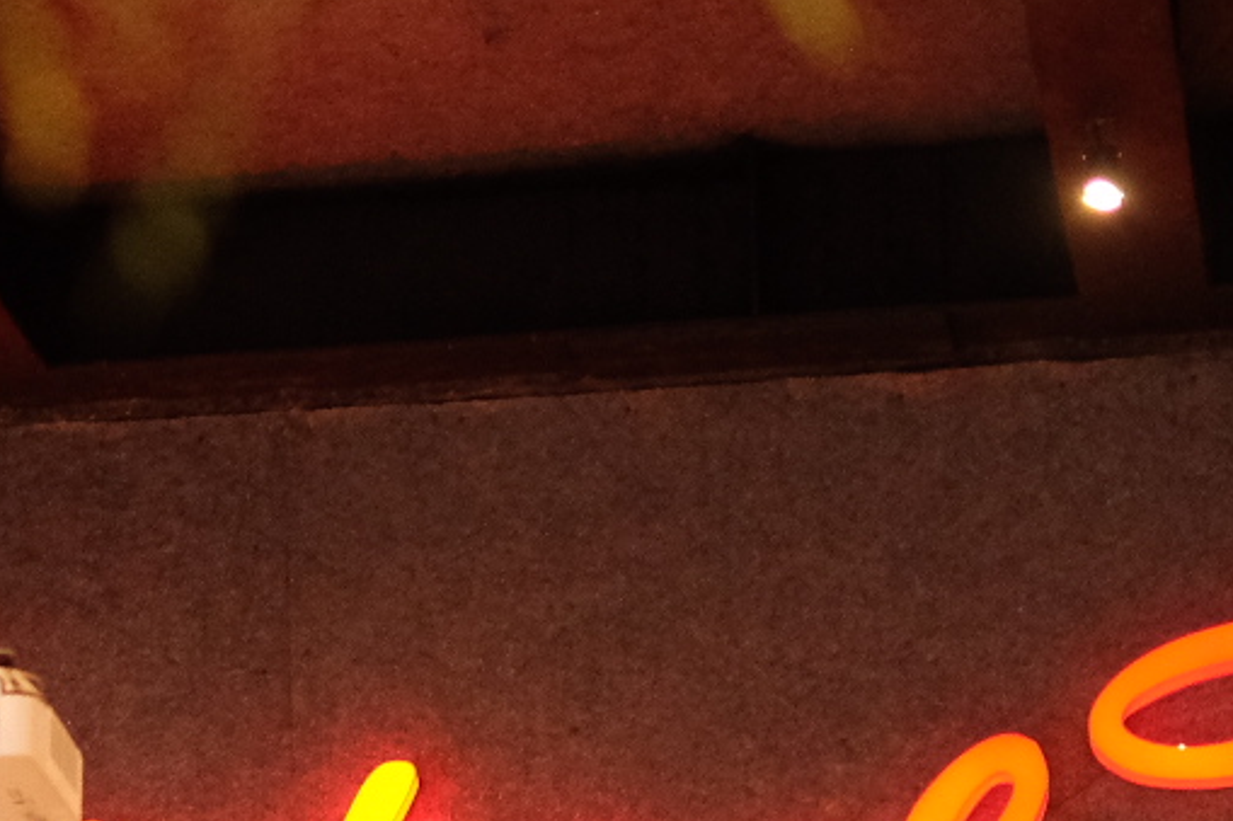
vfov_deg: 7.4
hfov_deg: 10.9
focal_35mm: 185
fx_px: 6334
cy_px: 896
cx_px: -298
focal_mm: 35
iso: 2500
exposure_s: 1/180
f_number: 1.6
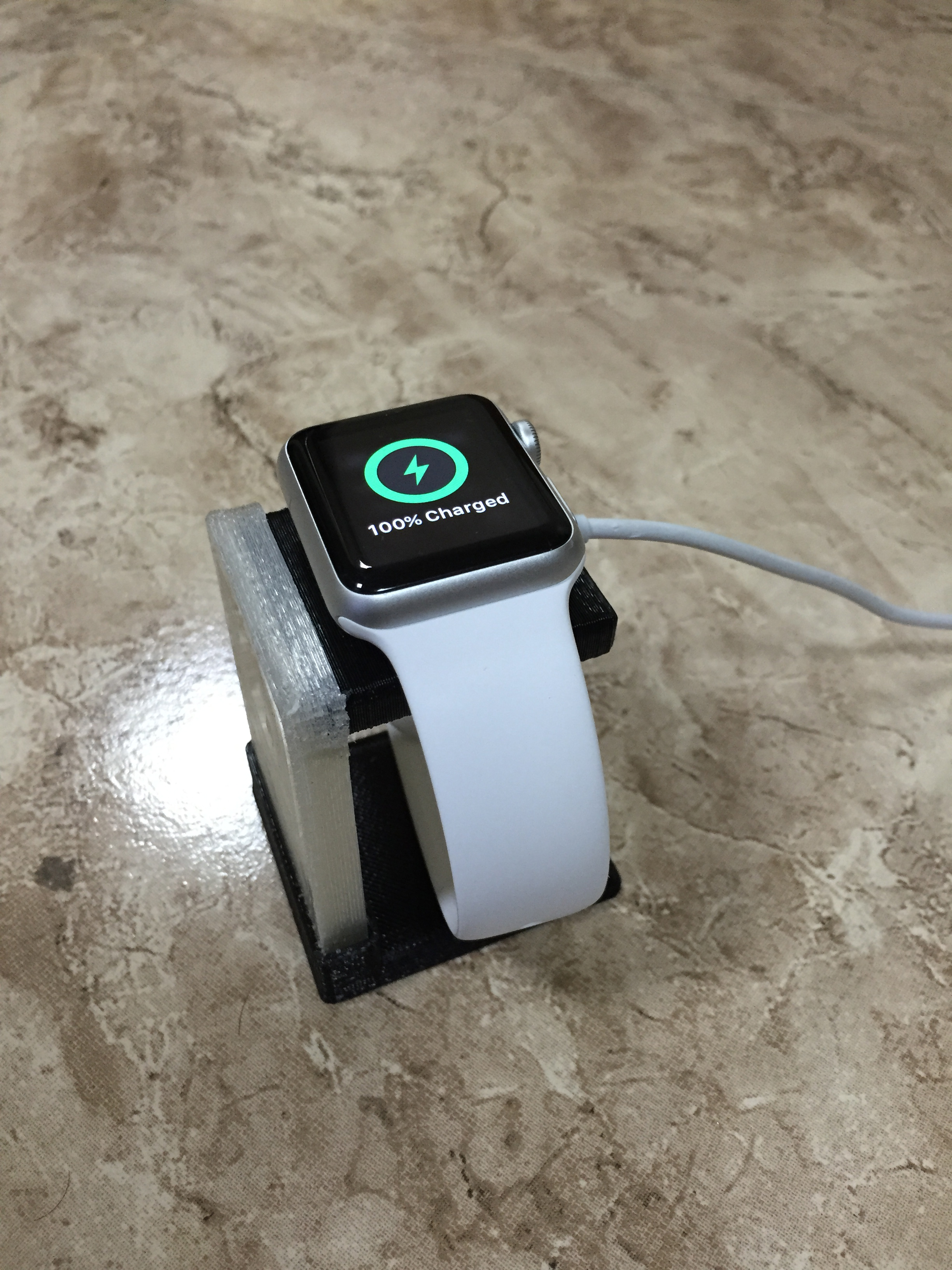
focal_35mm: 29
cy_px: 635
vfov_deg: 61.7
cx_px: 476
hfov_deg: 48.2
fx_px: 1063
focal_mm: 4.15
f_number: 2.2
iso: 200
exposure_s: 1/33
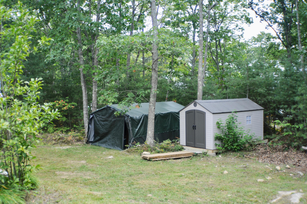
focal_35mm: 46
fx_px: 396
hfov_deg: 42.4
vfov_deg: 28.9
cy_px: 102
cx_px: 154
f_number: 3.3
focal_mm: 31
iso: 200
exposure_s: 1/320
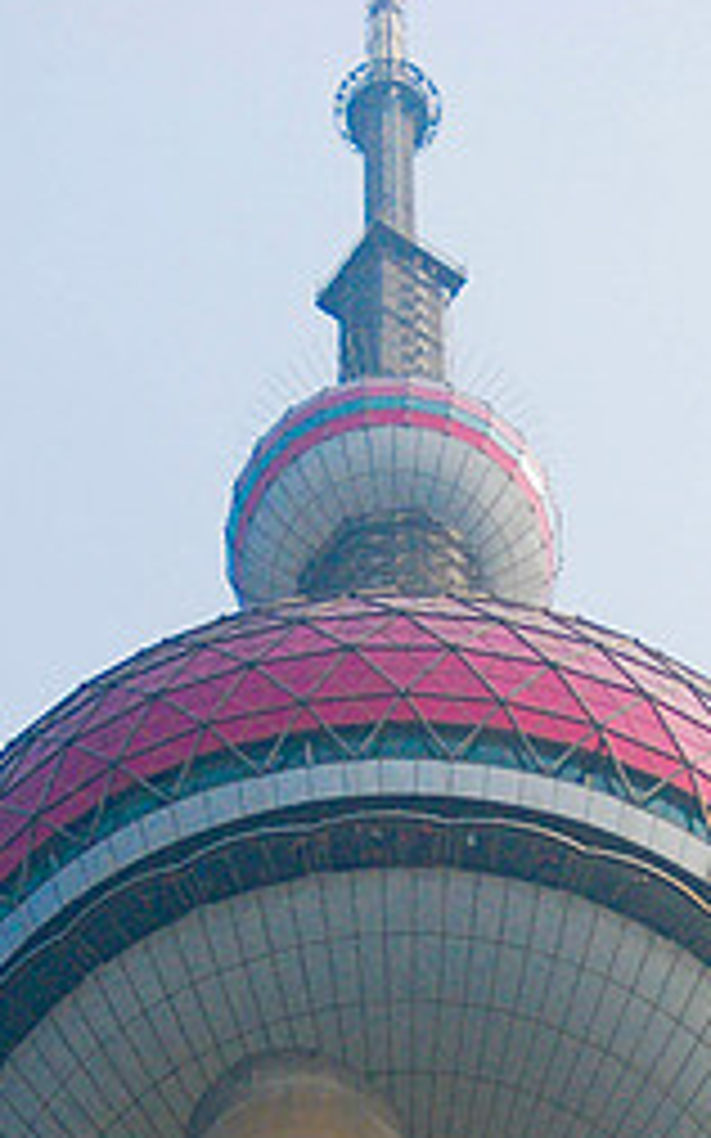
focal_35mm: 228
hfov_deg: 5.7
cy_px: 850
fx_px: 7078
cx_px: 441
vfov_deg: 9.2
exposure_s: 1/1600
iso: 320
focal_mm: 65
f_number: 5
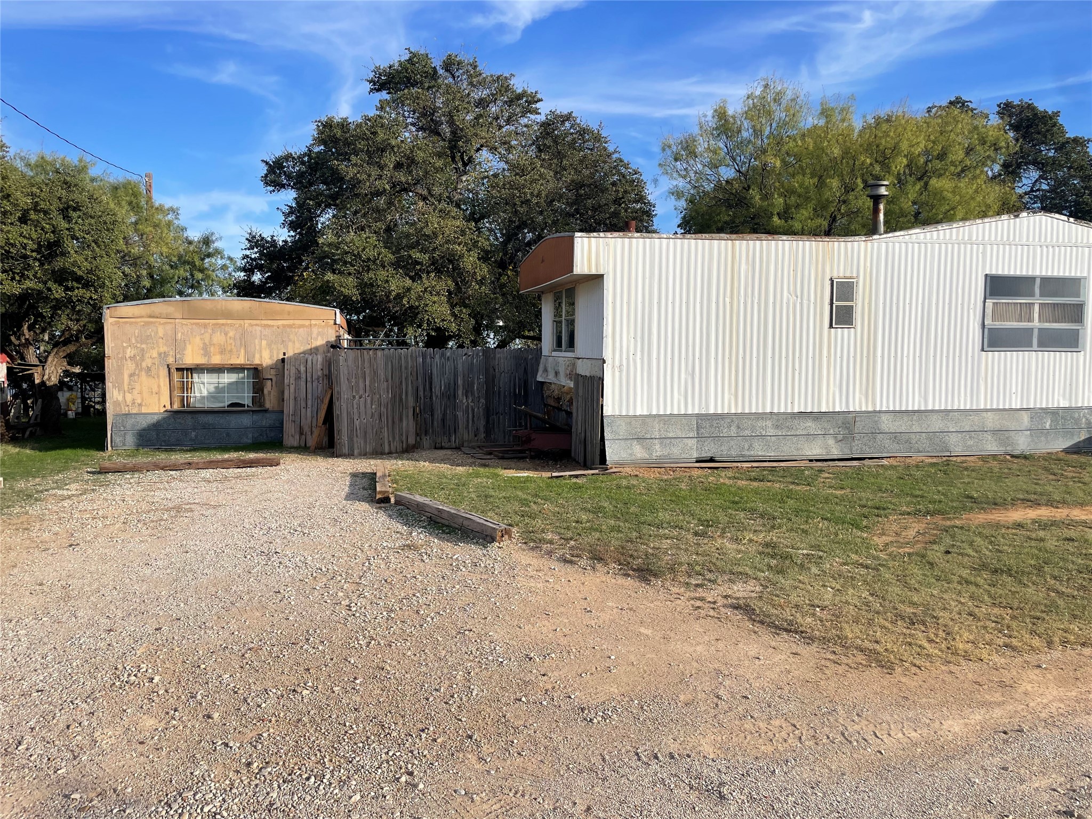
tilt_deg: -3.9
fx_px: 820
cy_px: 410
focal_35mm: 26
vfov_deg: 53.1
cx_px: 546
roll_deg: +1.3
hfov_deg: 67.3
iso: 32
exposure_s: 1/3610
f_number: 1.6
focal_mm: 4.2
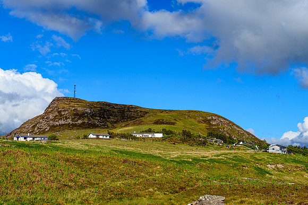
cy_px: 102
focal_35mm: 58
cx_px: 154
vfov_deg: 23.4
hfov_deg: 34.5
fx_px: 496
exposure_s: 1/160
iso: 100
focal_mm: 58
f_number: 8
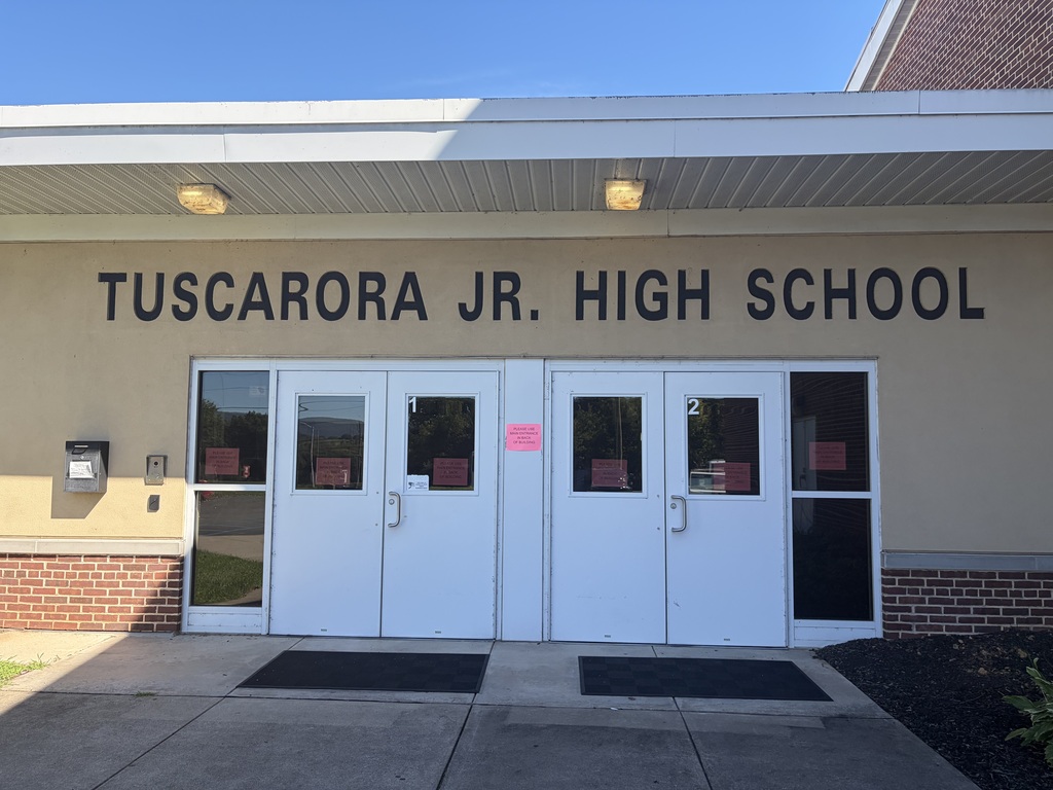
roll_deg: +0.3
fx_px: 791
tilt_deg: +4.2
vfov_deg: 53.1
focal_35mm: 26
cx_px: 526
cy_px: 395
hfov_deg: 67.3
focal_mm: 5.96
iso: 64
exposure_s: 1/1196
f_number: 1.6
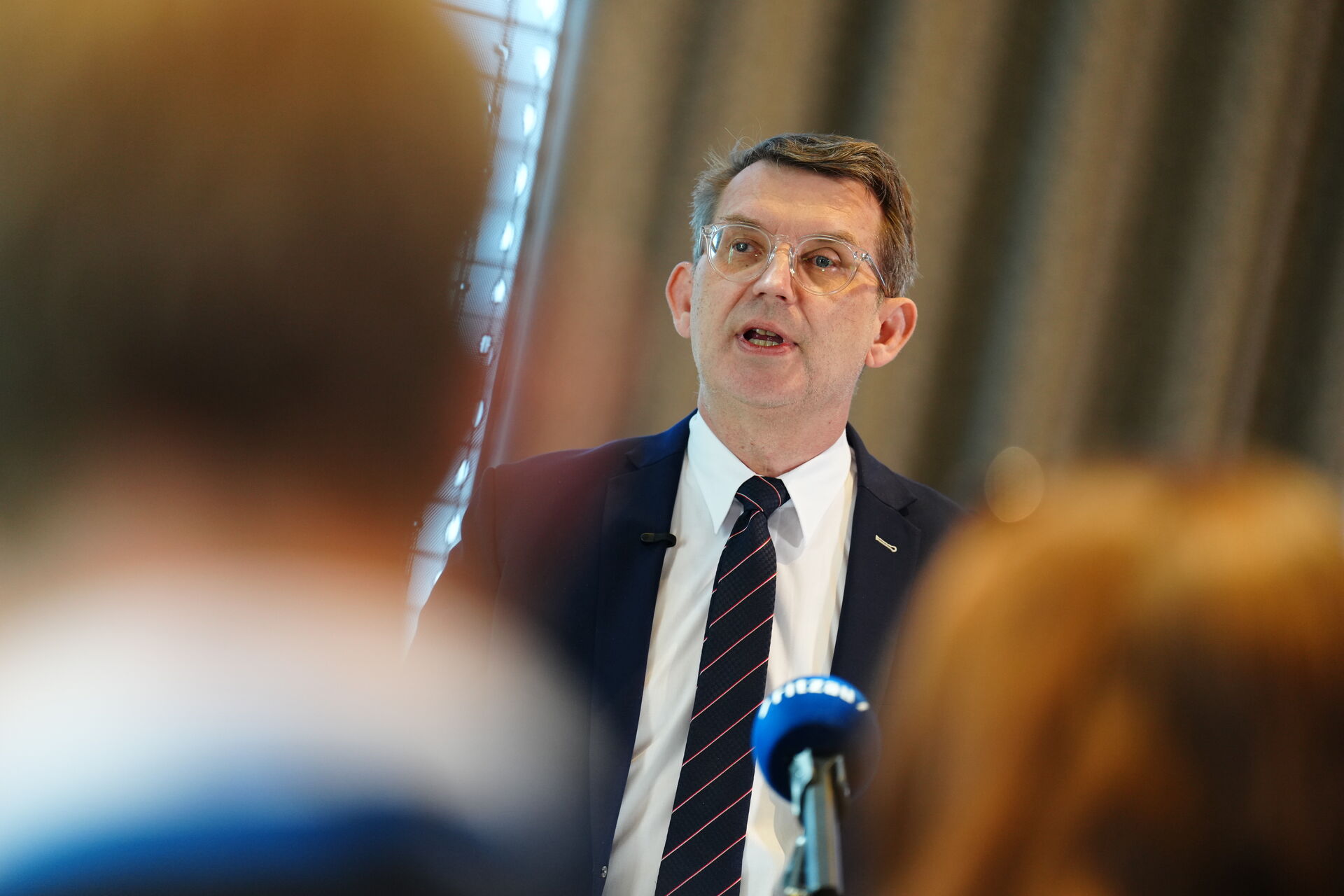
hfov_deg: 10.8
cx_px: 672
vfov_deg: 7.2
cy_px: 448
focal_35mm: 191
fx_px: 7130
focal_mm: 191
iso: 1250
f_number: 2.8
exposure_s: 1/250
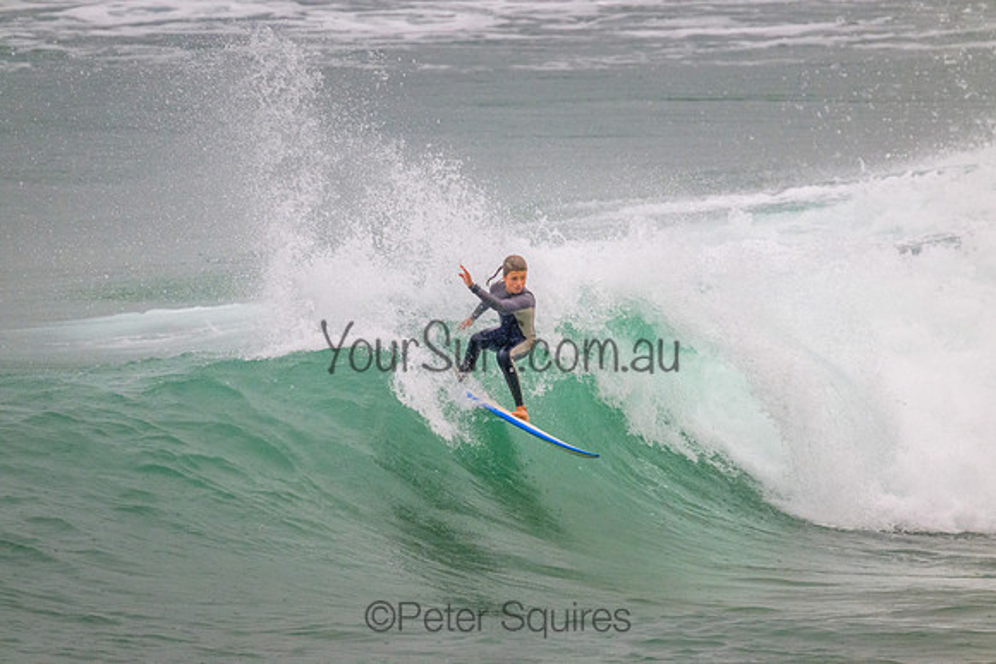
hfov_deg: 2.6
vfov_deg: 1.7
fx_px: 22137
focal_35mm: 800
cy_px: 332
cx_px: 498
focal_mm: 800
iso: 4000
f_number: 11
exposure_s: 1/1250
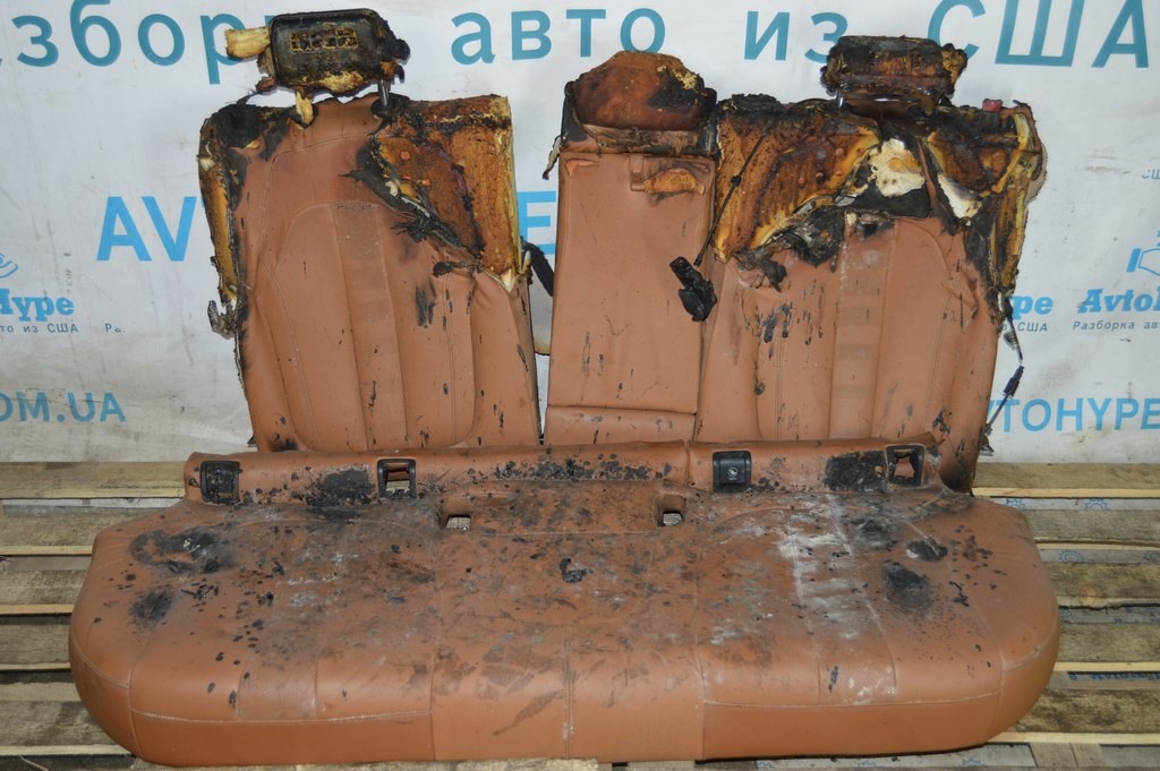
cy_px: 386
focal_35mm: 39
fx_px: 1256
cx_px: 580
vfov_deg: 34.2
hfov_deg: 49.6
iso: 640
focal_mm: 26
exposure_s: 1/60
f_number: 4
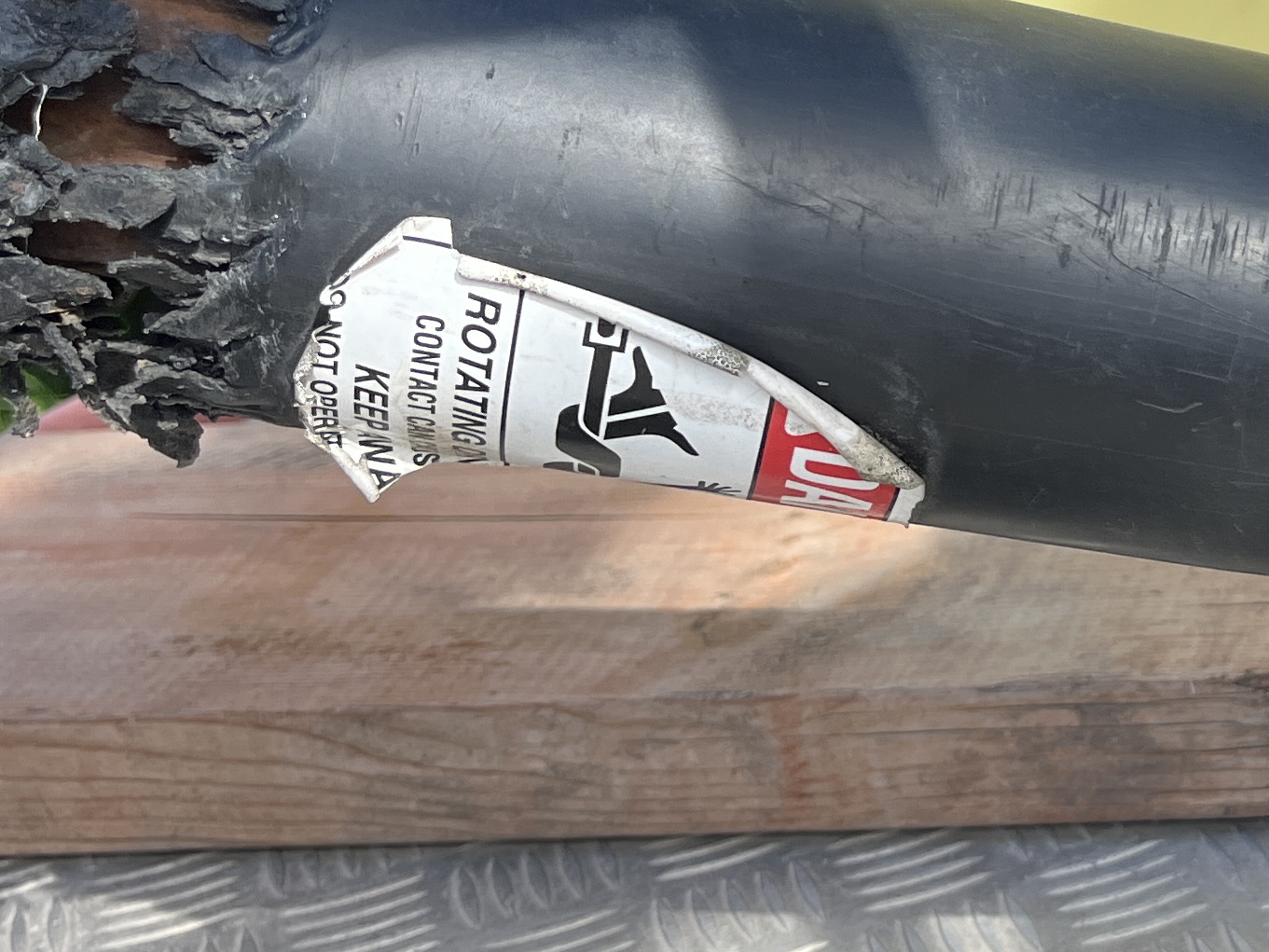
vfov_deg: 19.1
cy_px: 372
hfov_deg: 23.3
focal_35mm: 77
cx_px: 1500
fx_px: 2823
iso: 50
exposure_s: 1/864
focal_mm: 5.1
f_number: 1.6
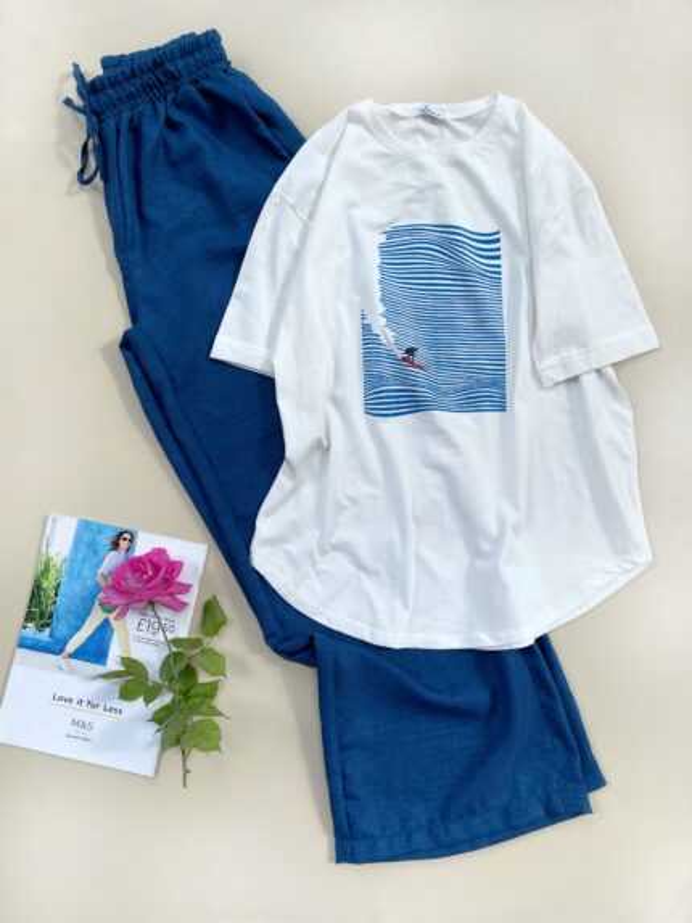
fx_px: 693
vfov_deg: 67.3
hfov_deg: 53.1
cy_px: 462
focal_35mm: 26
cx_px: 346
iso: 32
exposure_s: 1/729
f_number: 1.6
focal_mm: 4.2
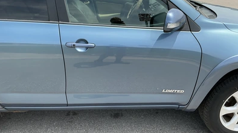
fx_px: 196
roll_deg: +1.5
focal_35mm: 31
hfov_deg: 62.7
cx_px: 118
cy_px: 47
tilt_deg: -19.8
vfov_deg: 37.4
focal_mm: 3
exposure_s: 1/869
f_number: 1.8
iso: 25
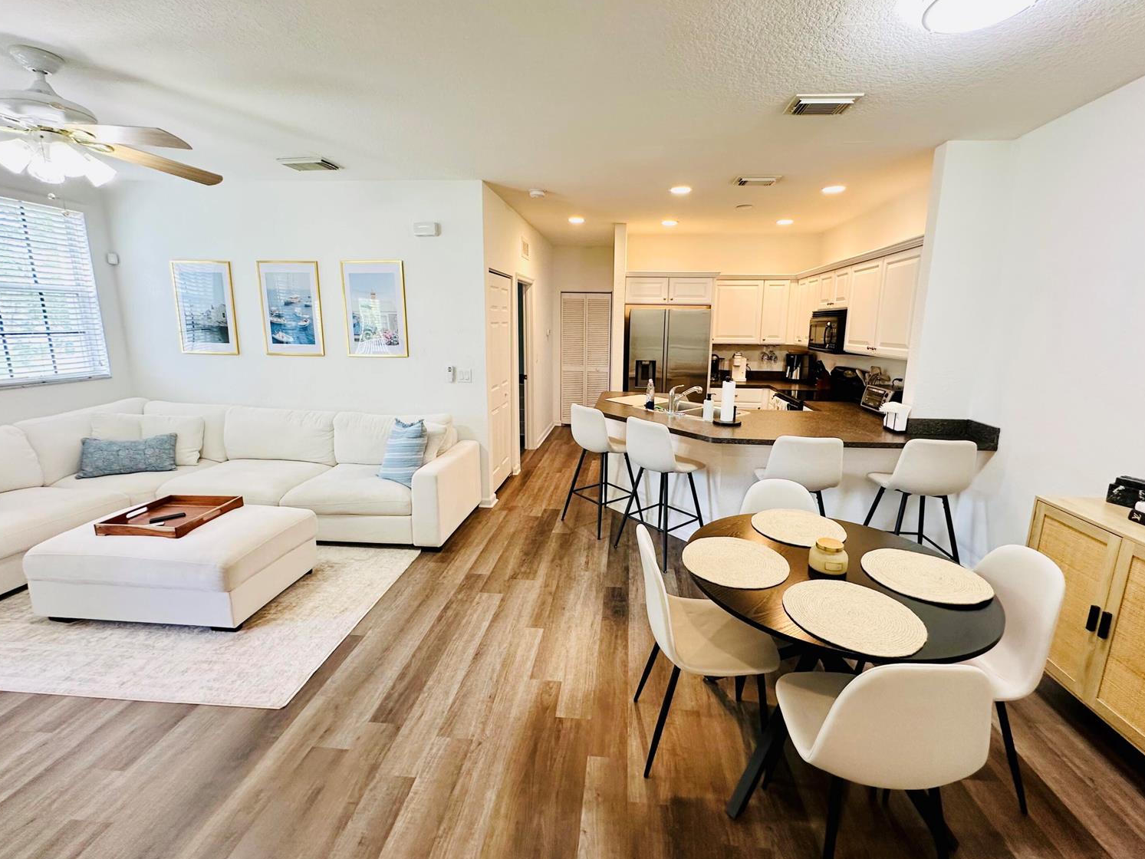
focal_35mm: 15
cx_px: 592
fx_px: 496
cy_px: 415
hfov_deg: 98.1
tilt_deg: -10.9
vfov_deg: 81.7
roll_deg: -1.2
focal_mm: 2.22
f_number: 2.2
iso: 160
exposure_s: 1/60
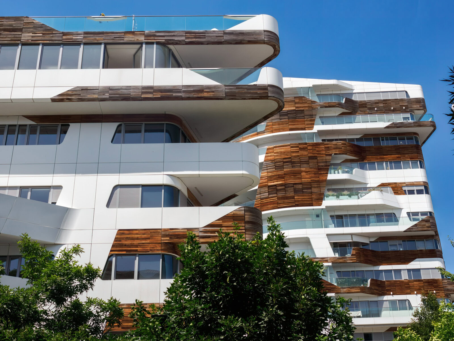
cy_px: 170
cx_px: 227
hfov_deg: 39.7
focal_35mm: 48
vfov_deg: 30.3
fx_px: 630
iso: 200
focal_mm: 24
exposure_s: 1/320
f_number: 8
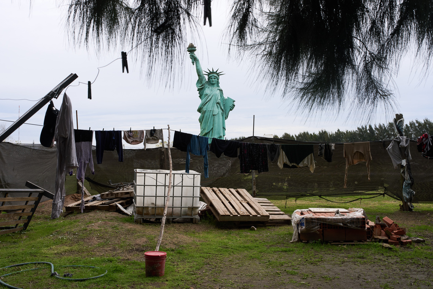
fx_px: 421
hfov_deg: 54.4
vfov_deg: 37.8
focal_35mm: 35
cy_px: 144
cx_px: 216
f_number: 9
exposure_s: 1/250
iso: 400
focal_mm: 35
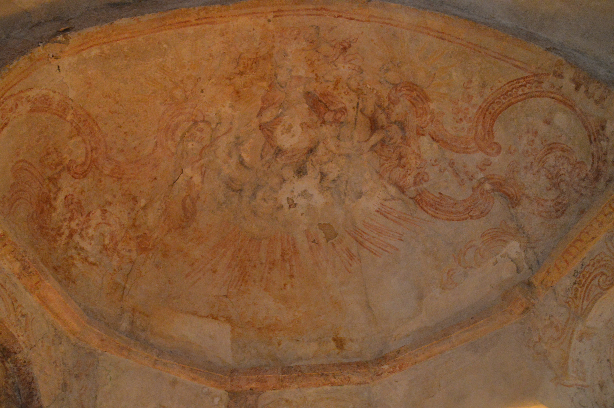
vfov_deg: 36.8
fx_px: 613
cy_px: 204
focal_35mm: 36
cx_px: 307
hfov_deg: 53.2
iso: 3200
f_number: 4
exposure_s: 1/20
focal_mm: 24
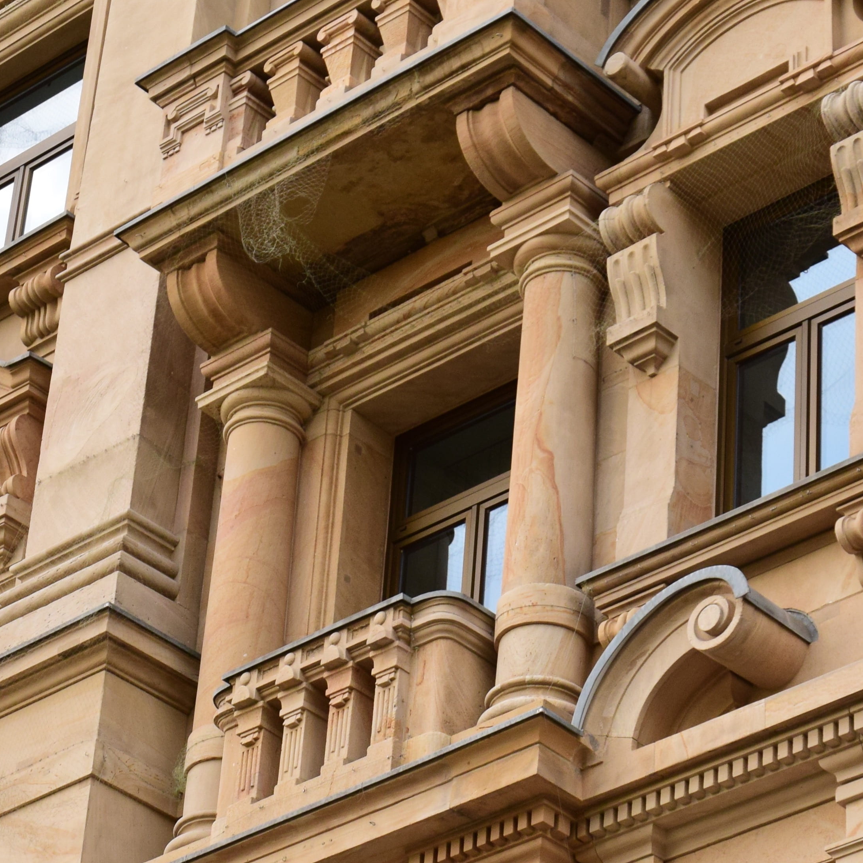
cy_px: 580
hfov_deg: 13.8
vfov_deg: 13.8
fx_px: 3554
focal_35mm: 126
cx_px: 506
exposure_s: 1/125
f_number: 5.6
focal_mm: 36
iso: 500
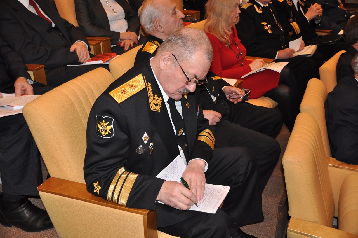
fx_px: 328
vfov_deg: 39.9
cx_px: 179
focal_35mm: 33
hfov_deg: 57.3
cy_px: 119
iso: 800
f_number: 3.8
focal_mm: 22
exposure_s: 1/60
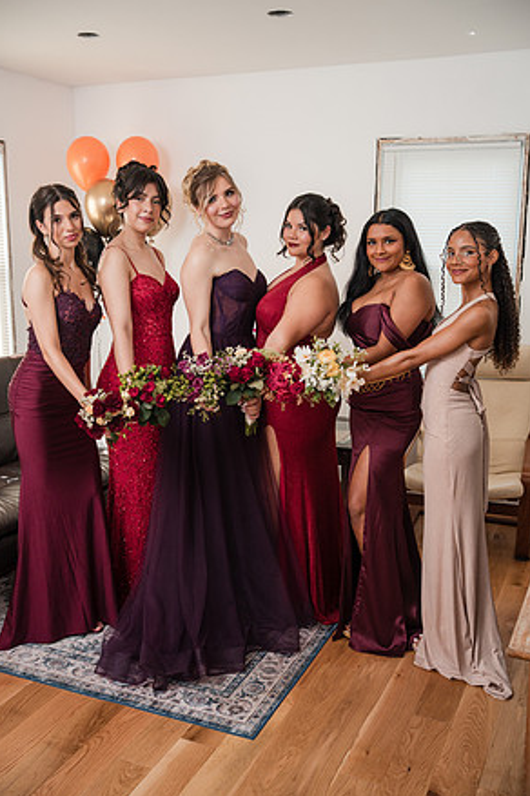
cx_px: 261
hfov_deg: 36.9
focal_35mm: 36
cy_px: 400
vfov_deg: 53.1
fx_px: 795
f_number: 4
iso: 800
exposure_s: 1/250
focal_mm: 35
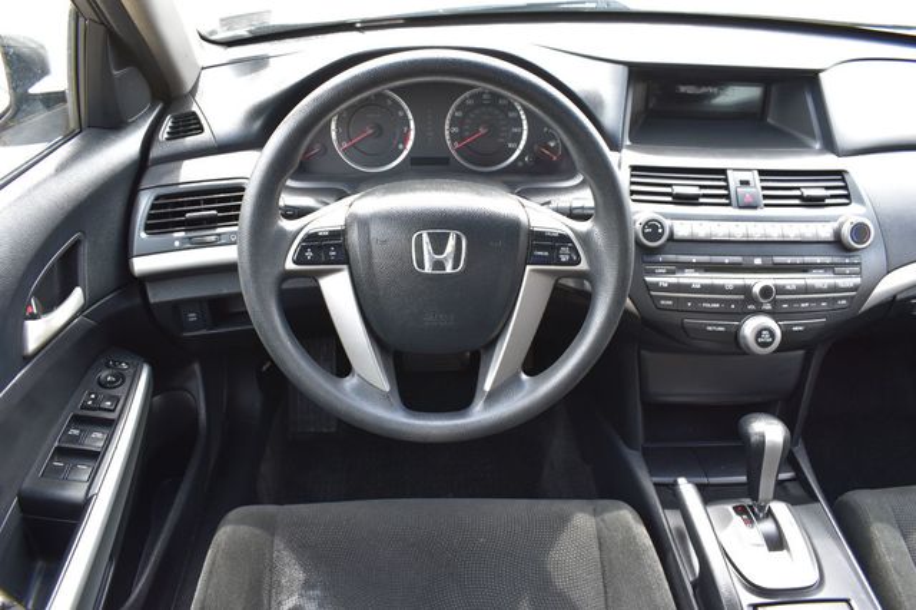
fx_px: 687
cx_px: 458
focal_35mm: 27
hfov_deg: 67.4
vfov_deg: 47.9
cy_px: 305
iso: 400
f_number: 7.1
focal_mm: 18
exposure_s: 1/40
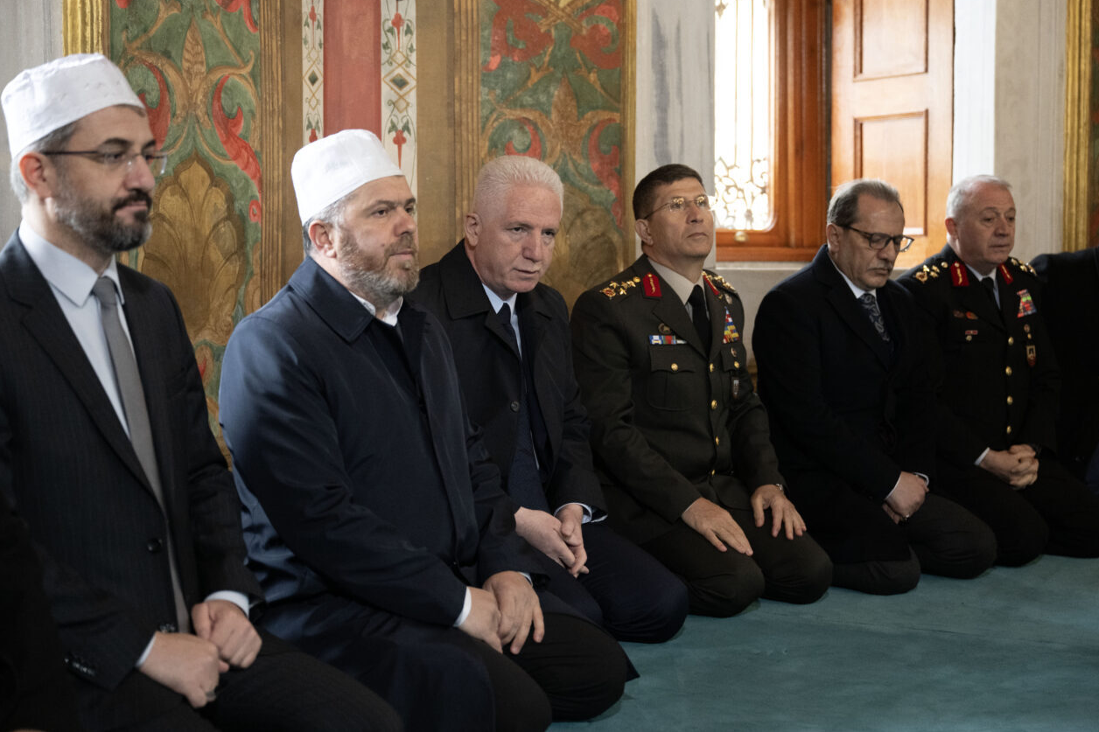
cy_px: 360
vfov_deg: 25.1
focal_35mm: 54
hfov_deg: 36.9
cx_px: 545
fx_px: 1648
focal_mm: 53
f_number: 3.2
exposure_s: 1/100
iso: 3200
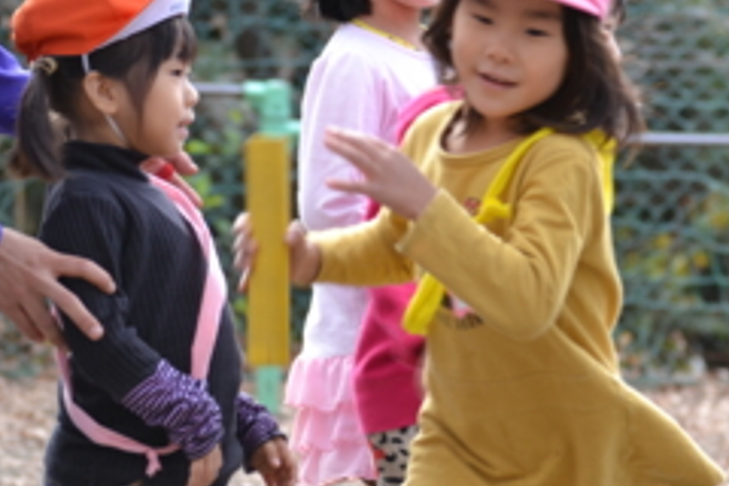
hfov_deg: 8.1
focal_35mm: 255
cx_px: 513
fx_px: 5163
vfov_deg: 5.4
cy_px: 205
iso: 200
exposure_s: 1/125
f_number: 5.6
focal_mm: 102
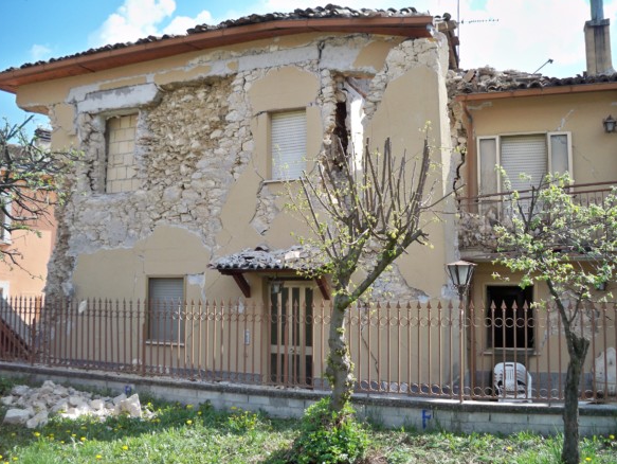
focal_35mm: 36
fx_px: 642
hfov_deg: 51.3
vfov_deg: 39.7
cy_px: 230
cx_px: 303
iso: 80
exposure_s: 1/500
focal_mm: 6.3
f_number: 3.1
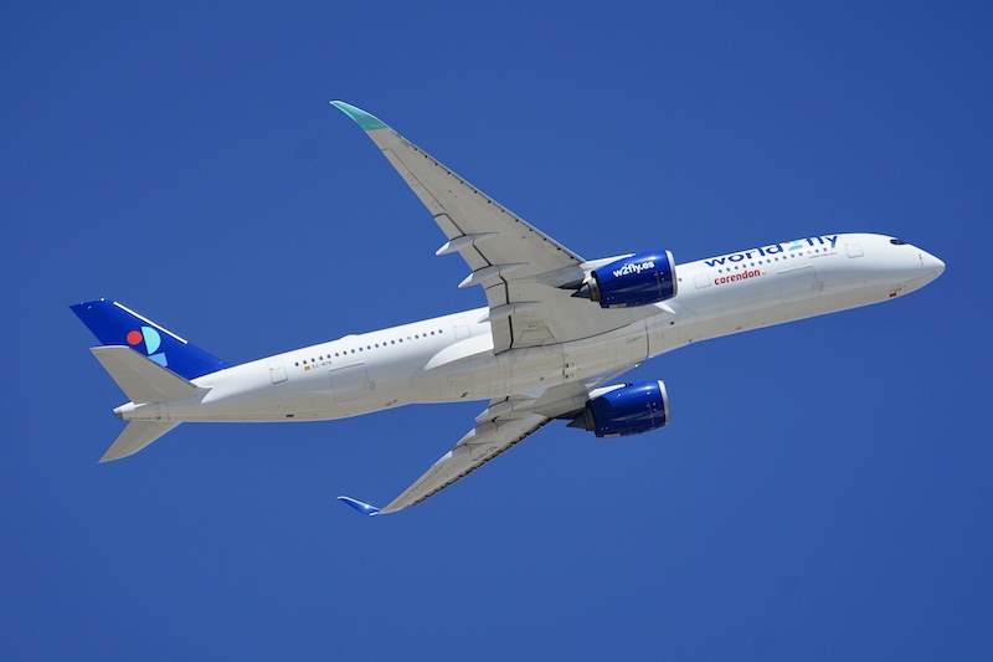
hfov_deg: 10.6
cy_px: 331
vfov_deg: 7.1
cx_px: 496
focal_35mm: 194
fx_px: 5350
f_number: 5.6
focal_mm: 194
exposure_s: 1/2000
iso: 200
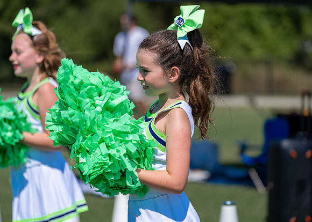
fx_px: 1154
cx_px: 156
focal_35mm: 130
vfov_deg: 11.0
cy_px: 111
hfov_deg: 15.4
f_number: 2.8
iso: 100
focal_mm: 122
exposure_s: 1/2500
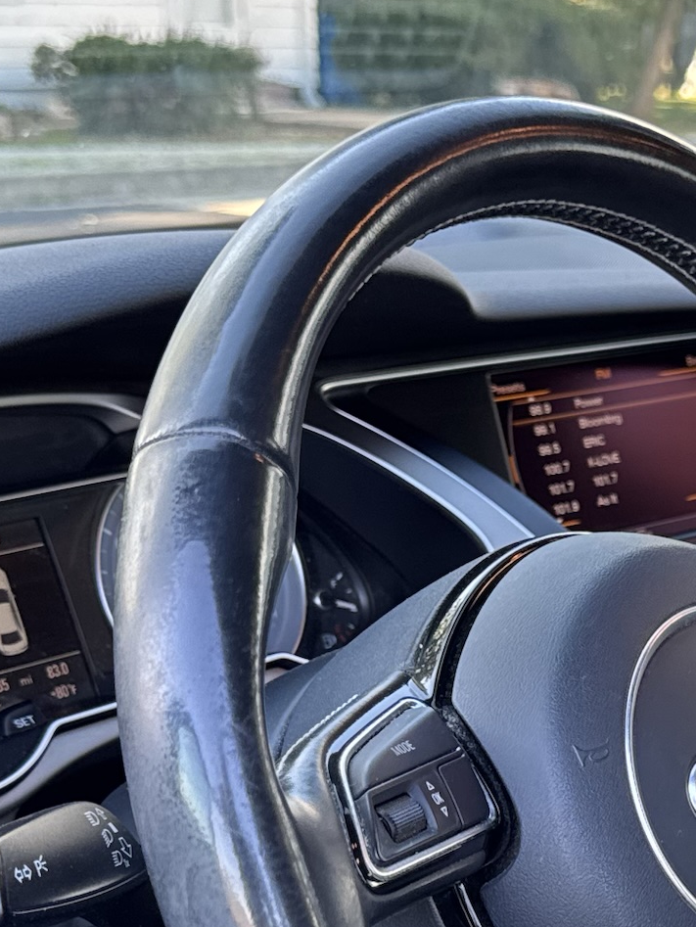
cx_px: 629
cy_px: 765
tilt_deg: -18.1
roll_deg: -1.0
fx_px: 2036
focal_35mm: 76
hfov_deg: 19.1
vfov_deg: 25.1
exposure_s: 1/121
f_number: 1.78
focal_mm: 6.76
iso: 125
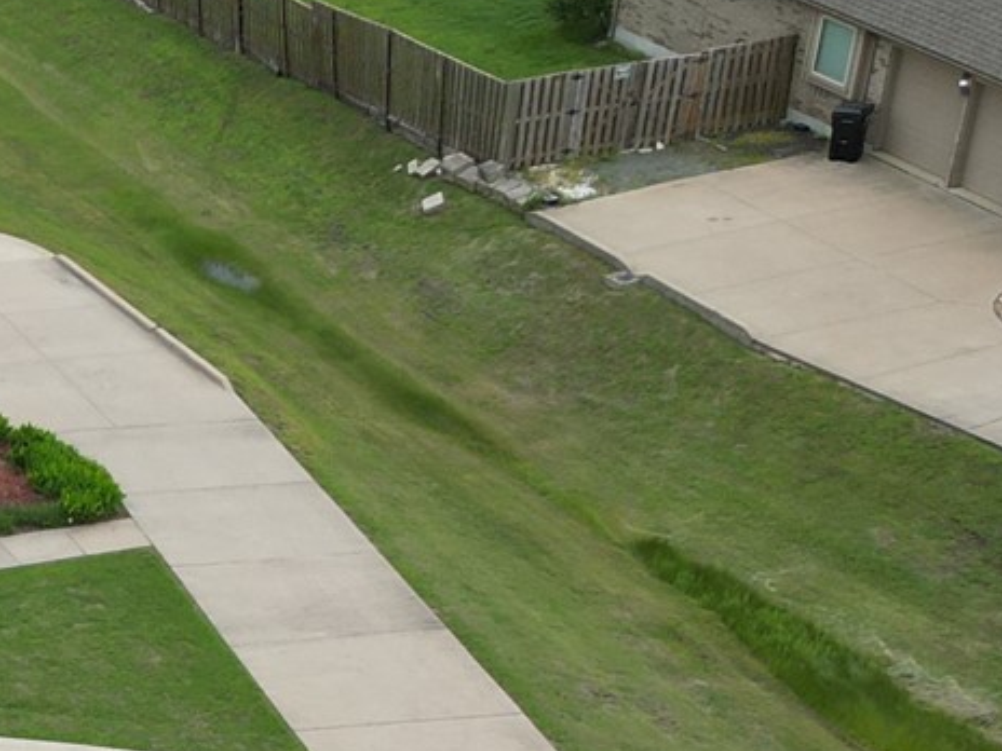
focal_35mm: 106
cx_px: -404
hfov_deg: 17.1
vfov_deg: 12.9
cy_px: 1280
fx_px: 3068
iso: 100
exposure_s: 1/1600
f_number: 1.7
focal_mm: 6.72
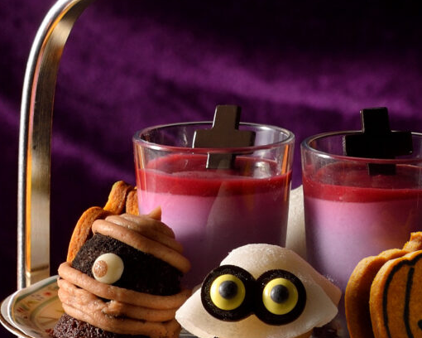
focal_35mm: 377
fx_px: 4709
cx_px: 94
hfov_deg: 5.1
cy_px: 558
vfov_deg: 4.1
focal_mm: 80
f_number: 8
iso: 100
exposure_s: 1/100
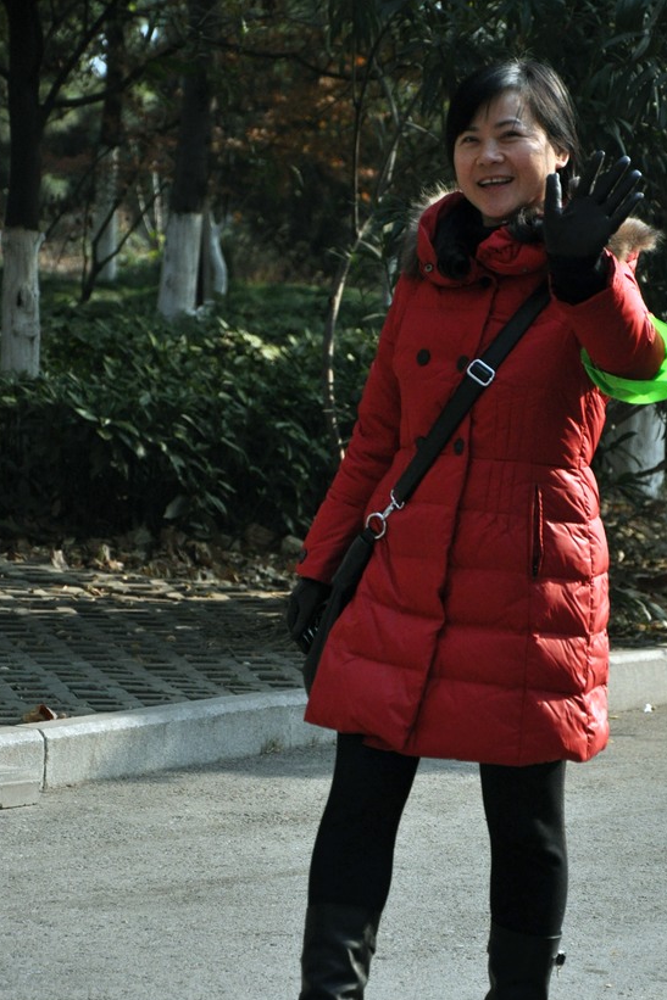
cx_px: 406
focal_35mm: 172
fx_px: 4782
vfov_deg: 11.9
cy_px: 564
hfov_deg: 8.0
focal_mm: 92
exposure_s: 1/1600
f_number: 5.6
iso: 800
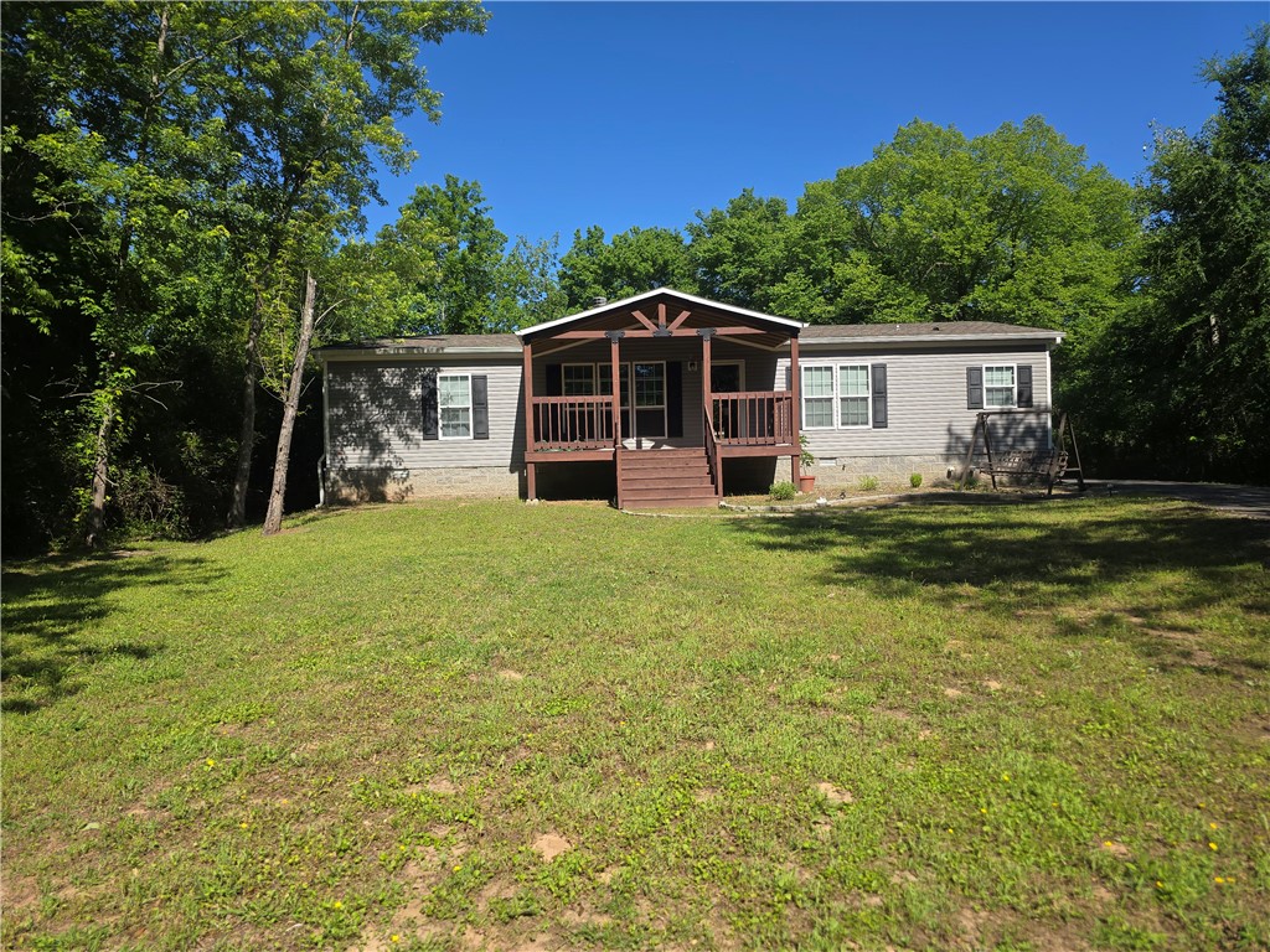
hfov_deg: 73.9
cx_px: 635
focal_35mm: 23
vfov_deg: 58.9
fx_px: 844
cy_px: 476
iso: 12
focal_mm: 6.3
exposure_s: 1/668
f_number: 1.7
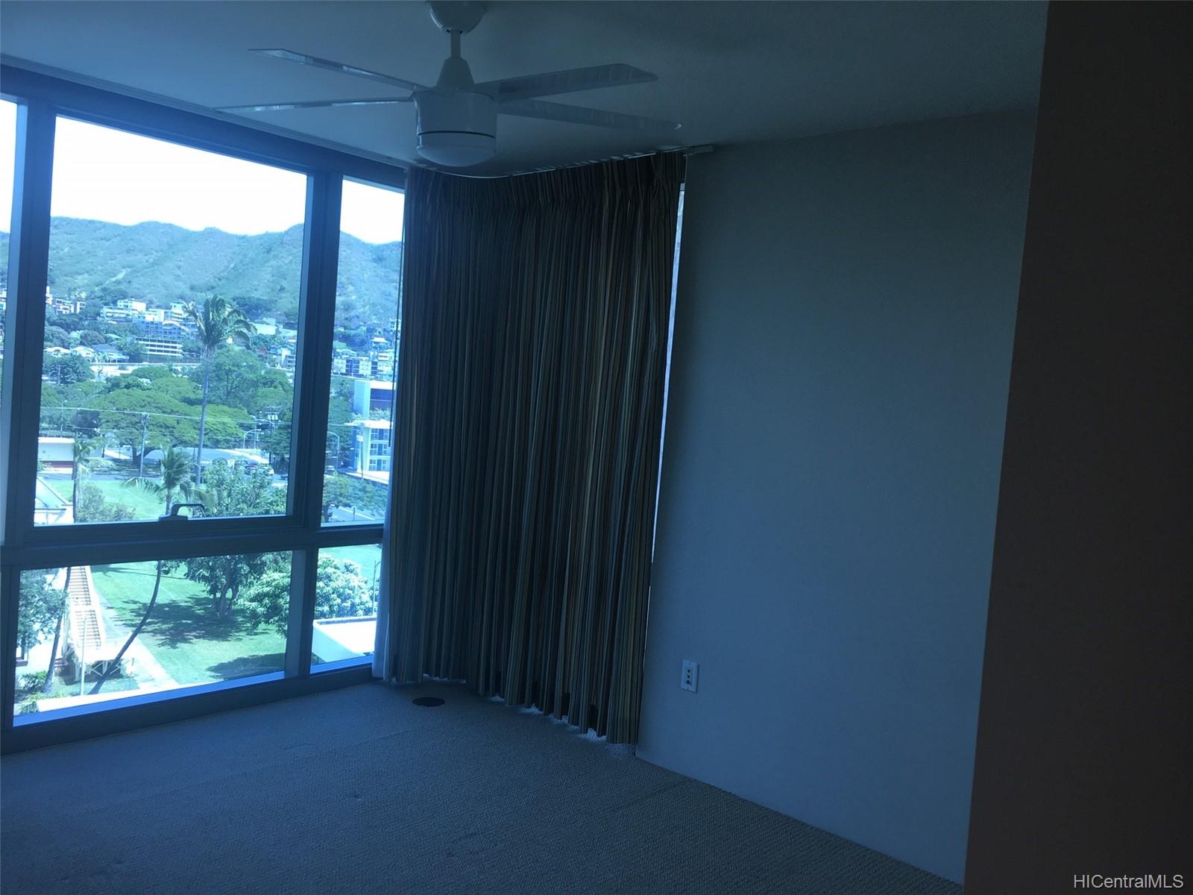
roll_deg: -5.0
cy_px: 448
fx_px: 999
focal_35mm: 29
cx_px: 596
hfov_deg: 61.7
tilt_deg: -1.1
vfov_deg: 48.2
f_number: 2.2
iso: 25
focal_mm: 4.15
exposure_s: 1/60
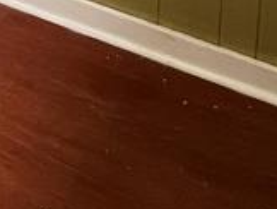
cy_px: -358
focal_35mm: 82
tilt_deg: -9.7
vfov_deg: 12.2
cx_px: 10
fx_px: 657
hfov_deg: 23.0
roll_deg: -0.9
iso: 160
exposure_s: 1/99
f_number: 1.8
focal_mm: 1.57
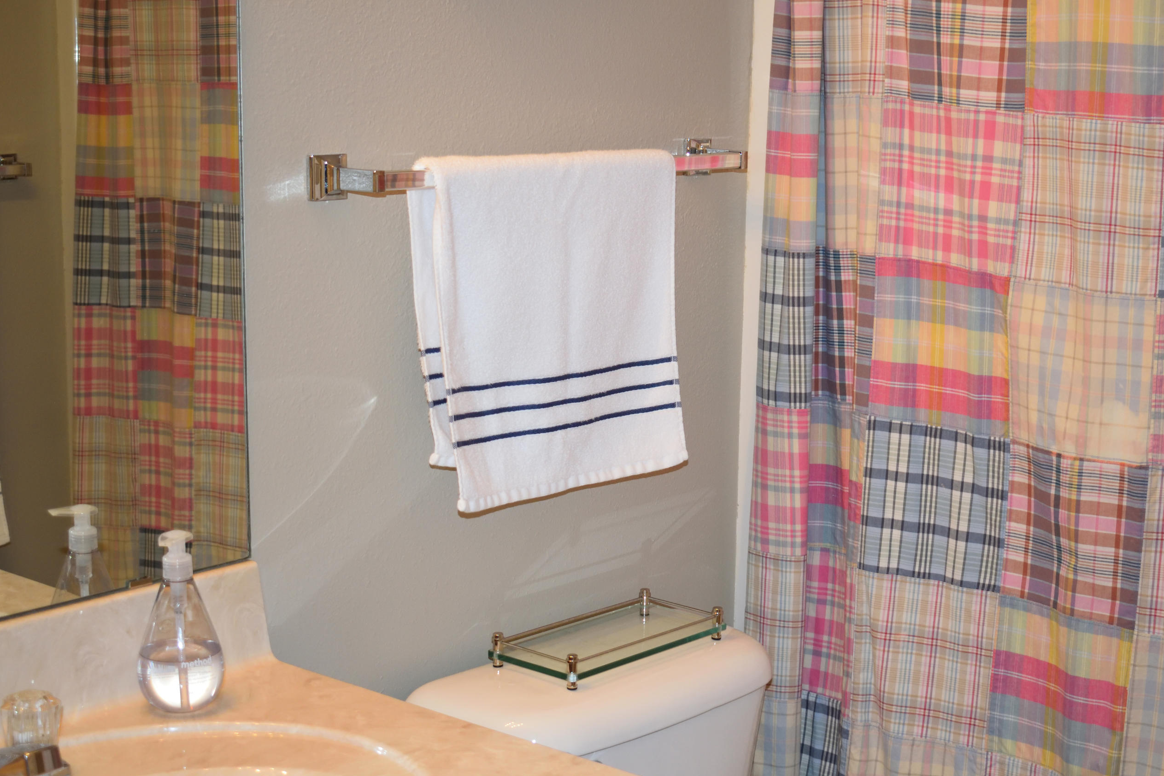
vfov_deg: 23.8
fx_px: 1843
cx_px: 643
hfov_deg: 35.0
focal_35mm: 57
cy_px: 424
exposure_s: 1/100
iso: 800
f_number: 5
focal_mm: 32
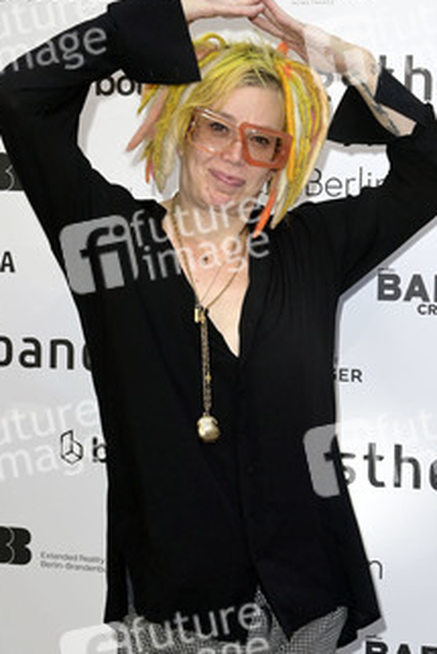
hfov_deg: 21.9
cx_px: 224
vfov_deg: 32.4
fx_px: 1128
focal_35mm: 62
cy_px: 347
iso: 400
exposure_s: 1/250
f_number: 6.3
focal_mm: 50
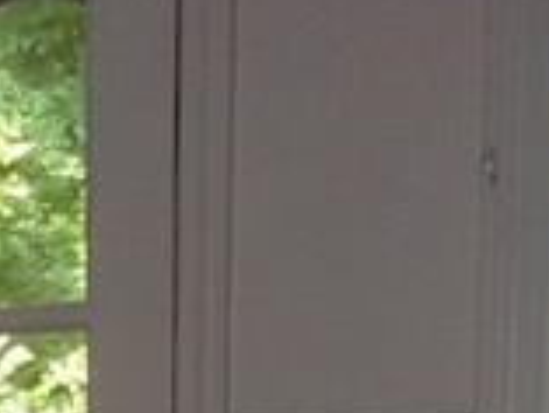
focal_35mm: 183
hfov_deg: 9.9
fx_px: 2905
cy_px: 1099
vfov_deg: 7.4
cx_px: -626
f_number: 3.9
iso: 200
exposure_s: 1/34
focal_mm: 5.1
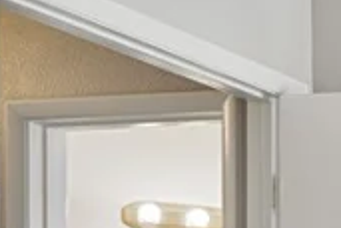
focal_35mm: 108
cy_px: 469
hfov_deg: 12.3
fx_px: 1023
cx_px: 935
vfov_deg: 11.3
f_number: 4
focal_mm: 18
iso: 800
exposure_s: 1/125
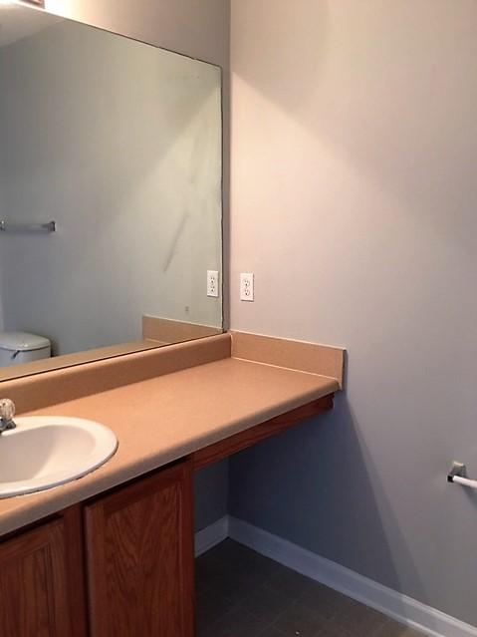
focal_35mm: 29
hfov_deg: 48.2
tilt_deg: -7.9
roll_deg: -0.6
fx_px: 533
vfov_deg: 61.7
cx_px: 238
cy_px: 318
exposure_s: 1/15
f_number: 2.2
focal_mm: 4.15
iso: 40
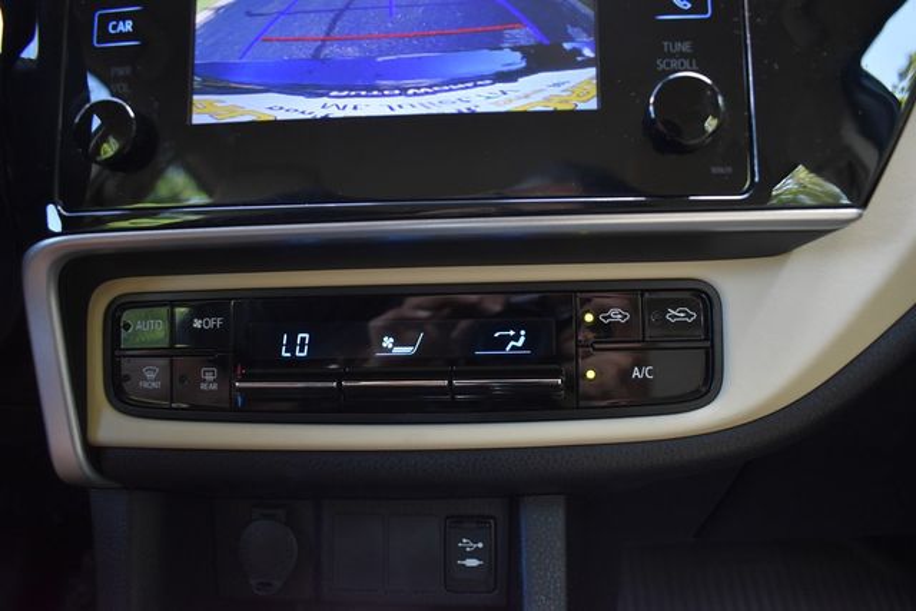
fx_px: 687
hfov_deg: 67.4
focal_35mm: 27
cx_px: 458
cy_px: 306
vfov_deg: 48.0
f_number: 3.5
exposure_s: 1/125
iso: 1250
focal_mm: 18
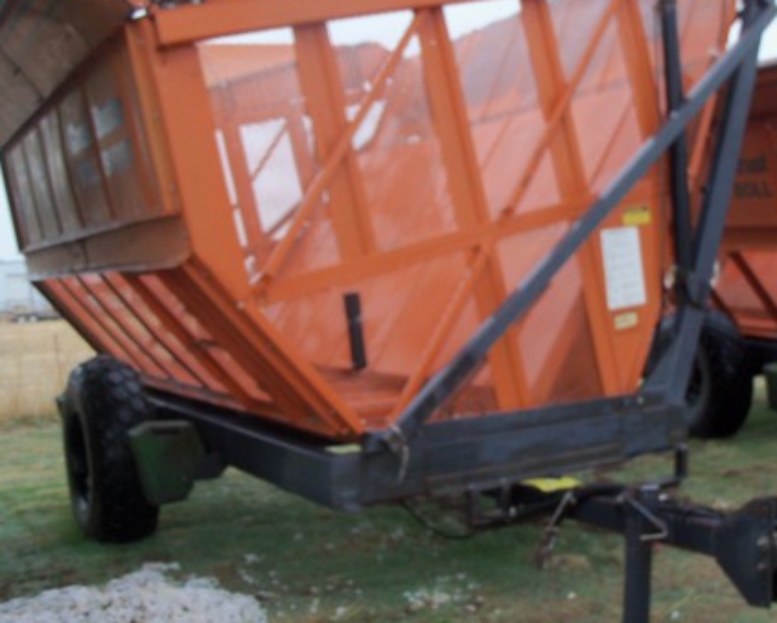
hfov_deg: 41.8
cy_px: 264
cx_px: 455
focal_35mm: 44
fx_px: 1012
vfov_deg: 34.1
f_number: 3
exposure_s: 1/160
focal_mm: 6.3
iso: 80
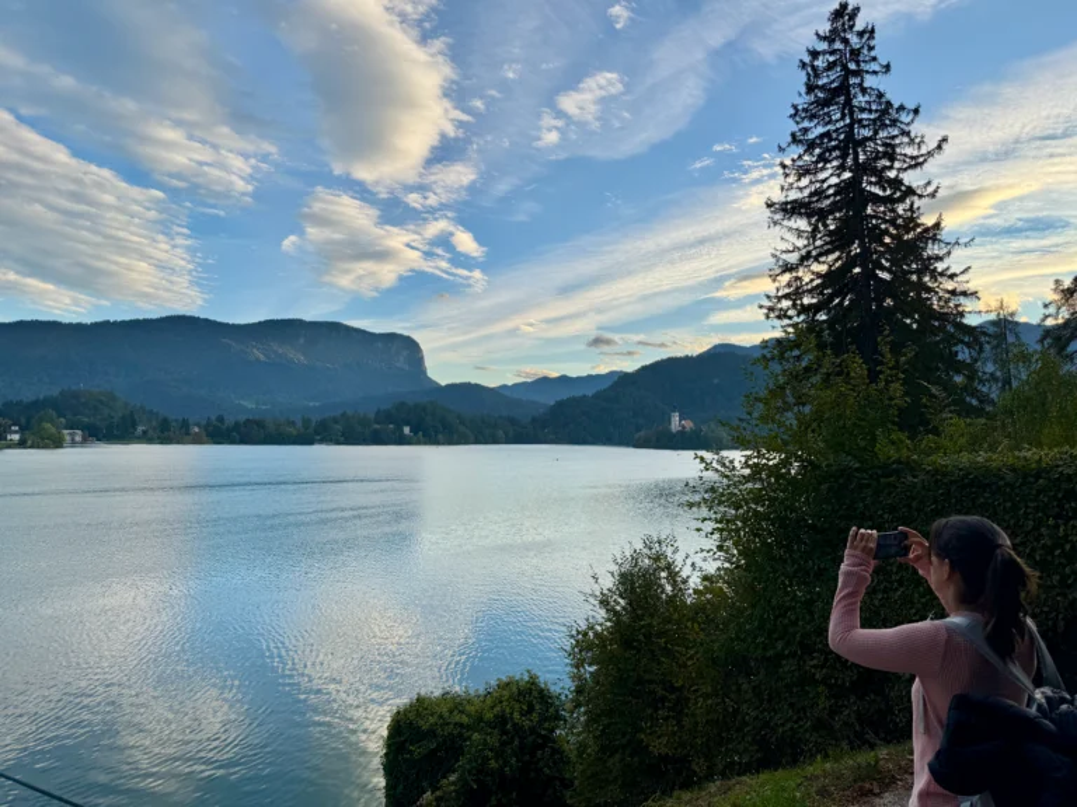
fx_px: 747
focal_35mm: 24
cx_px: 538
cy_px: 404
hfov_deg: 71.6
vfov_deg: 56.8
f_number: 1.78
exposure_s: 1/2105
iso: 80
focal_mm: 6.76
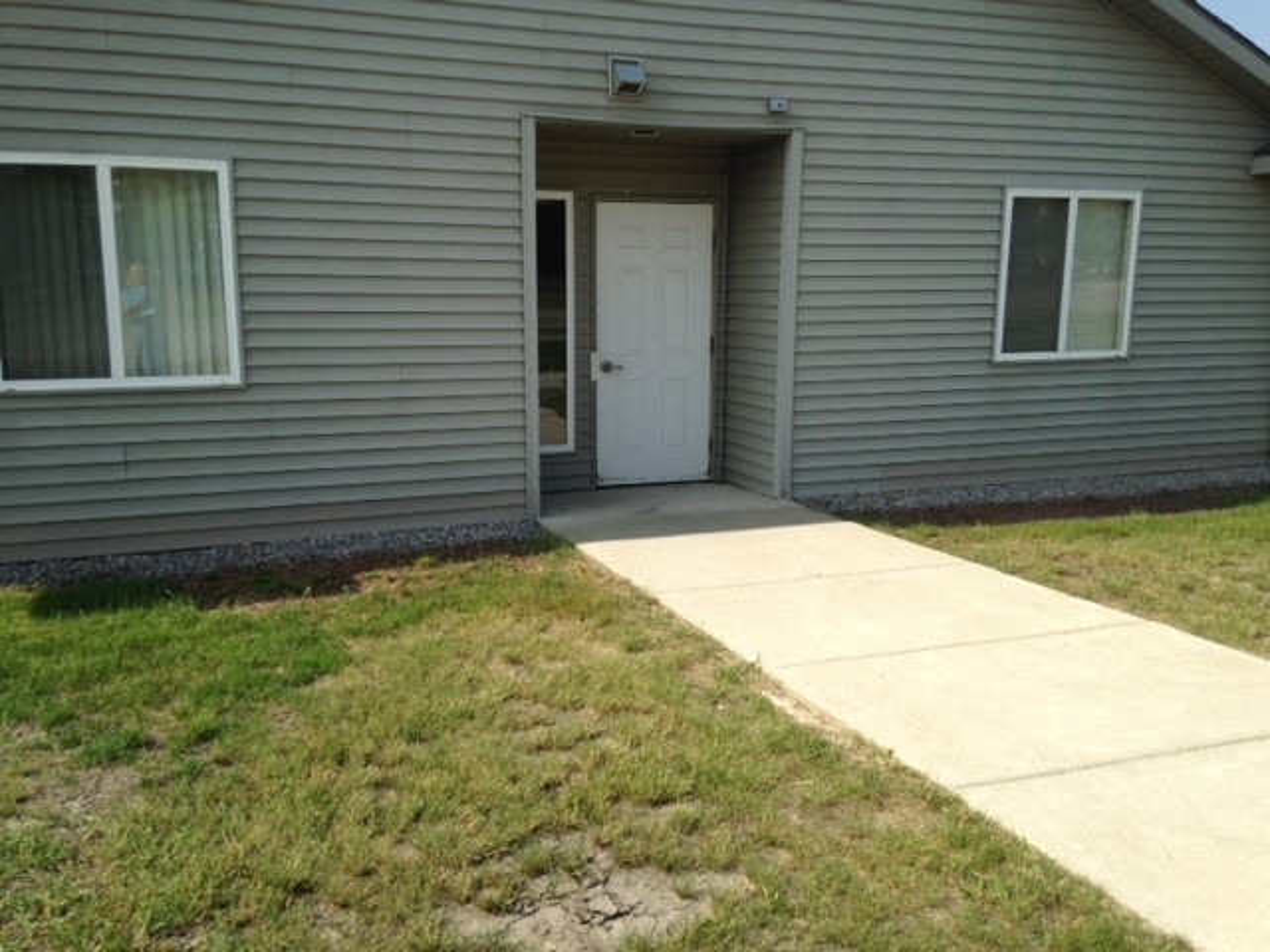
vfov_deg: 42.9
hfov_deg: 55.4
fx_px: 1211
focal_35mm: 33
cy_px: 476
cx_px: 635
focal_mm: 4.12
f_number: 2.4
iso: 50
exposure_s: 1/1595
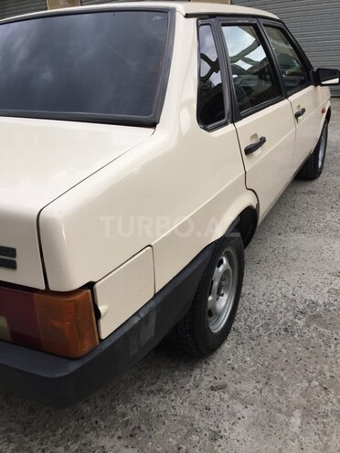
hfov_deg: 48.2
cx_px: 170
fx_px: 380
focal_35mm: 29
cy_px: 226
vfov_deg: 61.7
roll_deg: +4.8
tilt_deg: -23.2
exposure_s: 1/399
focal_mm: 4.15
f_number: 2.2
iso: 32
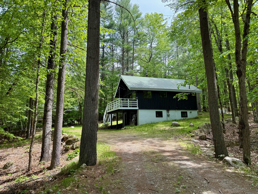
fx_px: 179
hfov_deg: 71.6
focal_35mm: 24
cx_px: 129
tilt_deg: +8.1
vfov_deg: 56.8
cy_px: 97
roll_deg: +0.6
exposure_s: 1/702
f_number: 1.78
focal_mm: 6.76
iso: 80
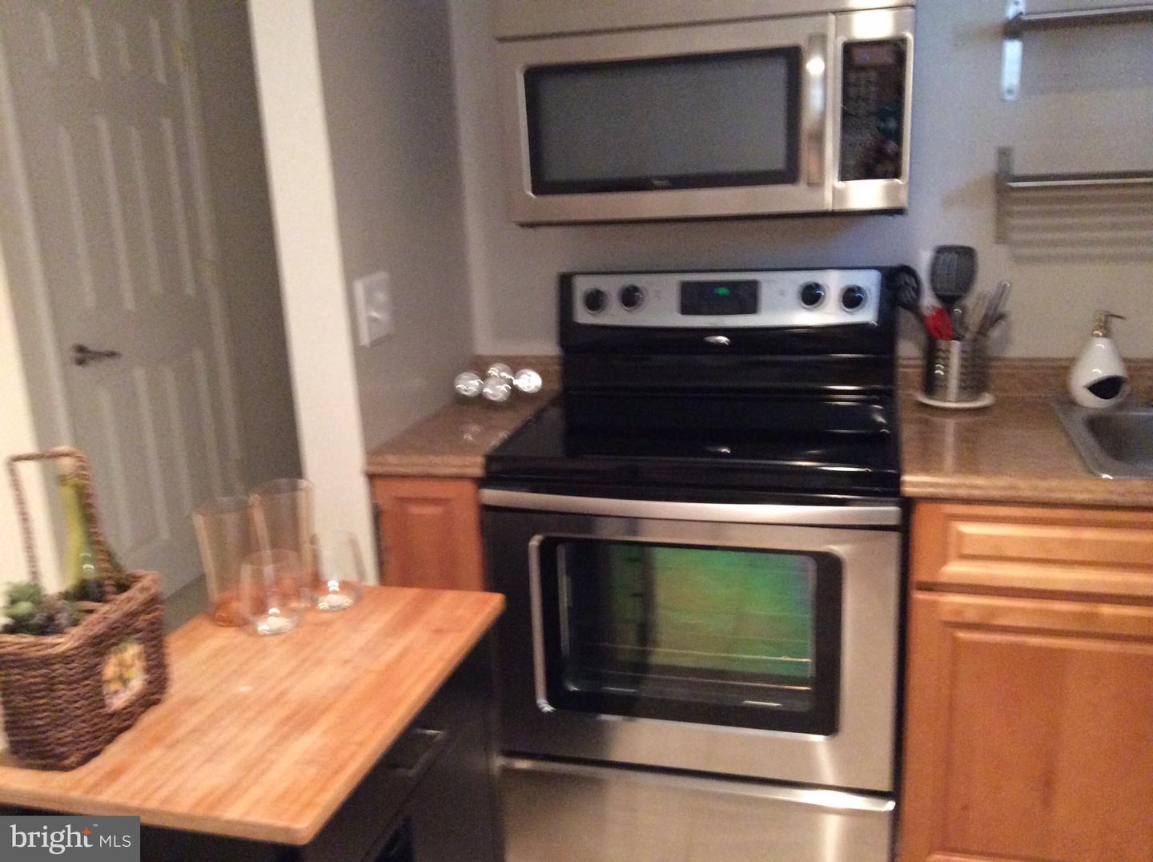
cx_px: 576
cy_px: 431
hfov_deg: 55.4
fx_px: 1098
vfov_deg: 42.9
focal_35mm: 33
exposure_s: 1/15
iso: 400
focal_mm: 3.3
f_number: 2.4
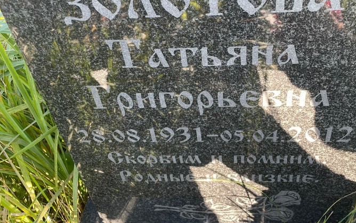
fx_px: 320
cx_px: 205
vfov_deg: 37.9
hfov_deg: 57.9
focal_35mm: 33
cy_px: 74
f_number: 1.6
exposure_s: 1/121
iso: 40
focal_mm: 4.2
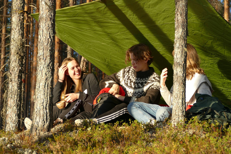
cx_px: 116
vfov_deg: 9.5
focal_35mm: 144
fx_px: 924
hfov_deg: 14.3
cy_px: 77
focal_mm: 52.4
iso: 200
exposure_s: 1/640
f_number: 3.9
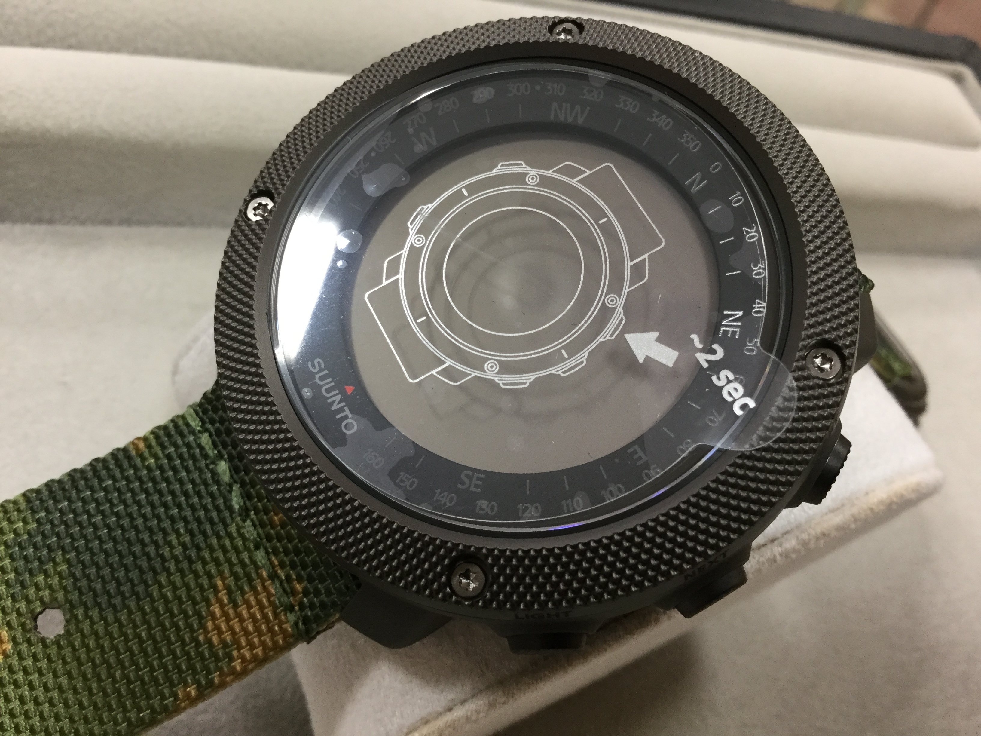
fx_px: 879
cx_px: 490
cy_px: 368
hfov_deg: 58.4
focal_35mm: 31
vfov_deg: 45.4
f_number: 2.4
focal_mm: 3.3
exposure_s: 1/30
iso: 40
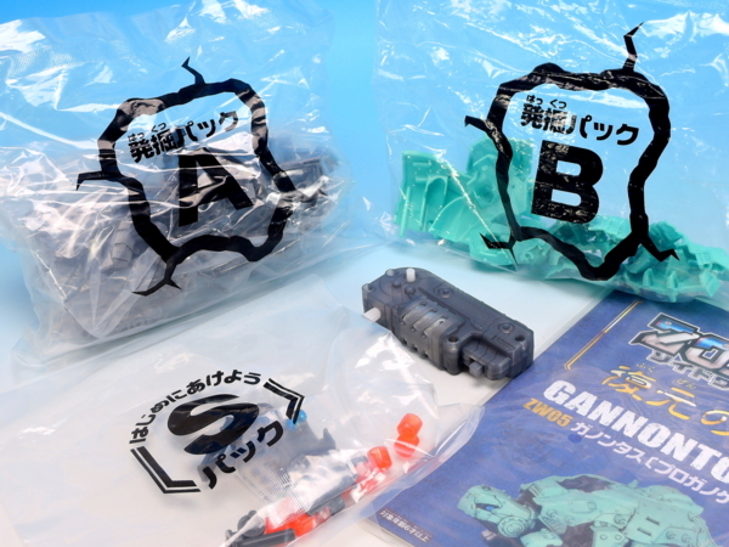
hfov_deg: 34.9
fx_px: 1158
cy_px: 274
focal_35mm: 55
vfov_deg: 26.6
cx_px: 364
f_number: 7.1
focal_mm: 11.8
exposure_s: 1/1.3
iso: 80
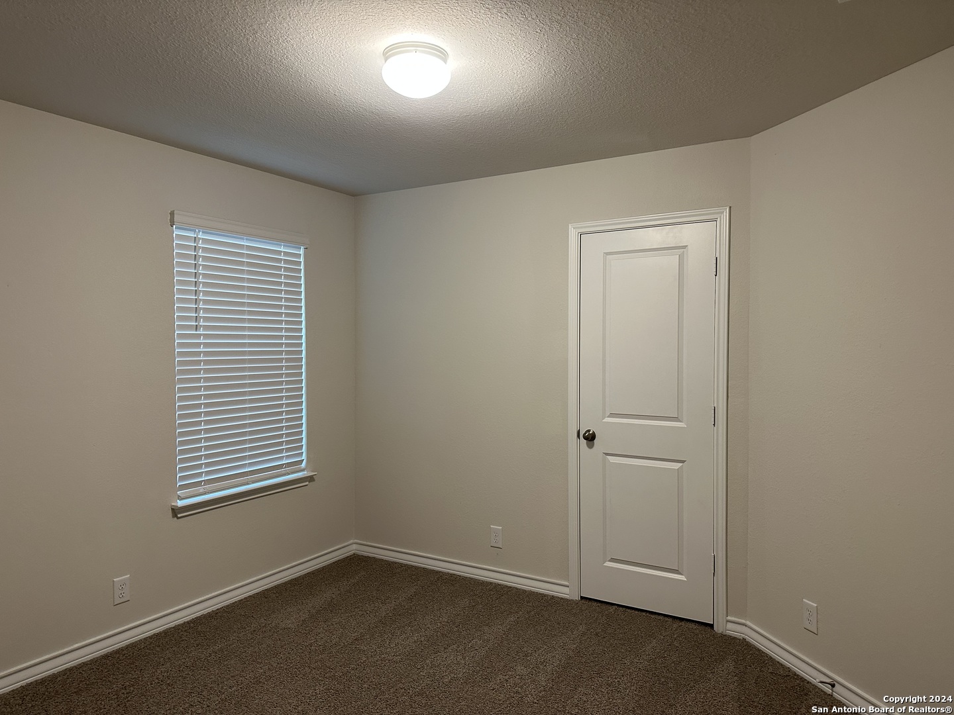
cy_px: 358
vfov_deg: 56.8
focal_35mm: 24
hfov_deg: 71.6
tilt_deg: -1.3
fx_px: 661
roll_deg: -1.0
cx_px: 477
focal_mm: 6.86
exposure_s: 1/60
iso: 250
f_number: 1.78
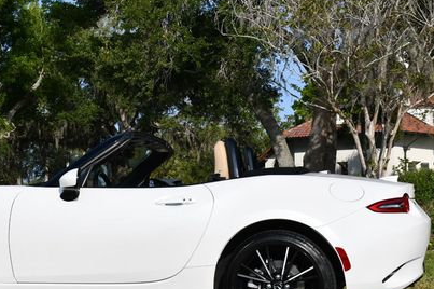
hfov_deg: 28.6
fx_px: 843
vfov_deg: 19.4
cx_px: 132
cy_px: 137
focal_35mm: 70
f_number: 9
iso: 100
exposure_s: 1/320
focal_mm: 22
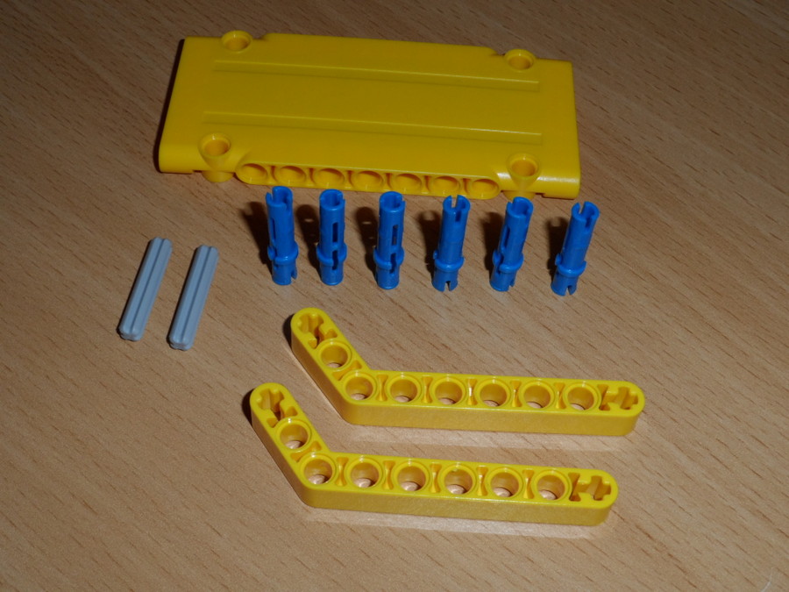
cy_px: 296
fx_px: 1208
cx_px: 394
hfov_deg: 36.2
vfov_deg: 27.5
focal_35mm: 53
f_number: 7.1
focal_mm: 8.7
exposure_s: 1/15
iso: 100
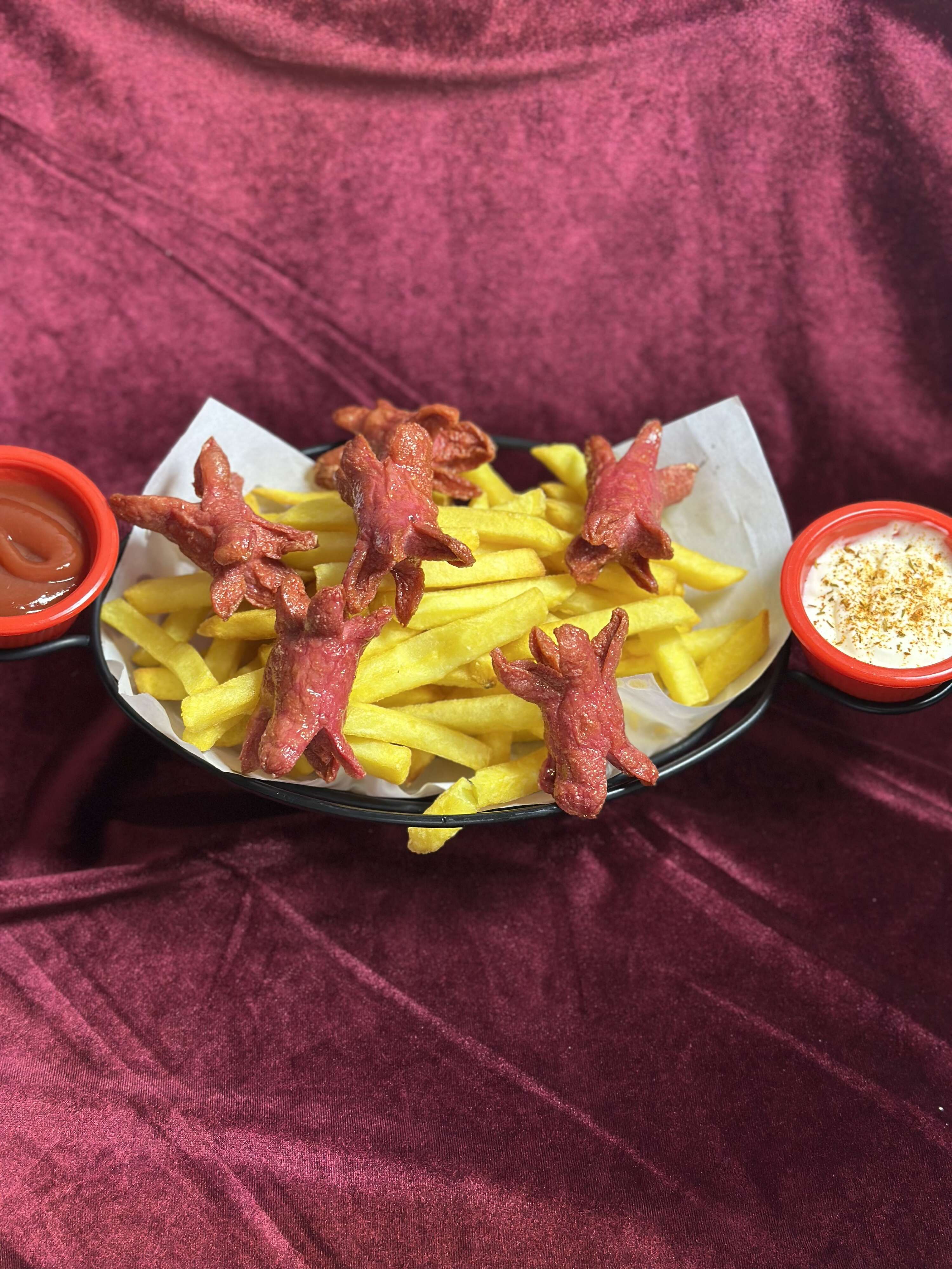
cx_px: 476
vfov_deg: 39.7
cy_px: 634
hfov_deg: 30.3
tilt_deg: -55.9
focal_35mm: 48
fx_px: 1760
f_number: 1.78
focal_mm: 6.86
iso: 100
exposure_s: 1/50
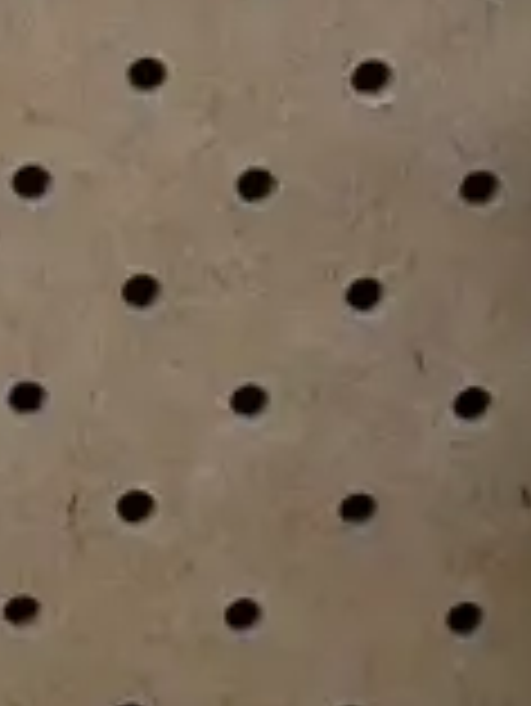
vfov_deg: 11.0
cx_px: -610
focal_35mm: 170
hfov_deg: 8.2
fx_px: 3472
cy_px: -472
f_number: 5
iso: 6400
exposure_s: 1/200
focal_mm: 13
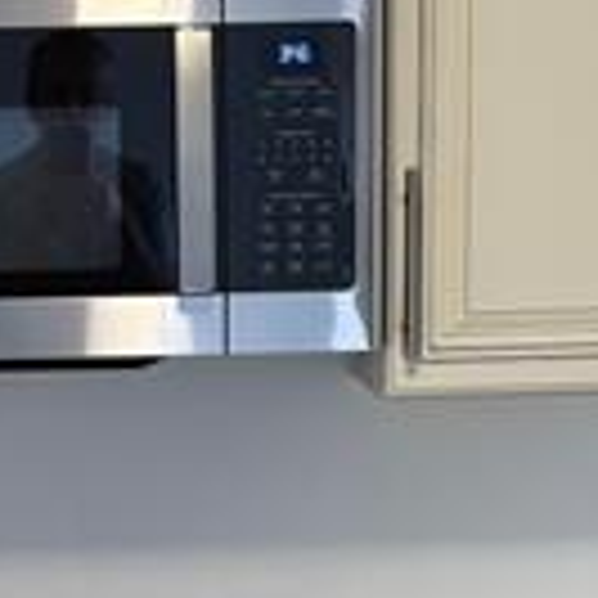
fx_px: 2599
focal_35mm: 133
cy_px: 679
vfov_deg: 12.9
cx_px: 121
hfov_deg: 13.1
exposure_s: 1/60
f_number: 1.6
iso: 100
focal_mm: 5.96
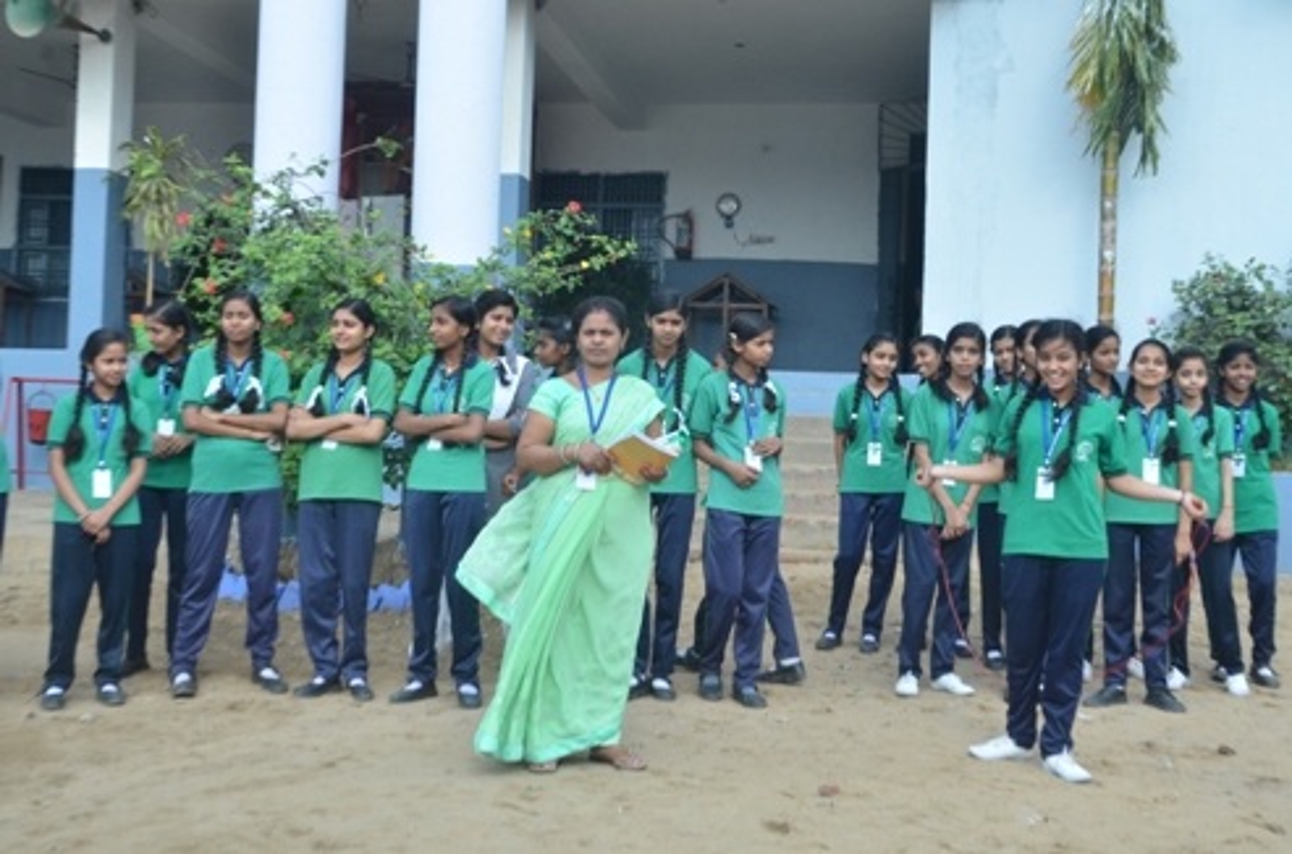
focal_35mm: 51
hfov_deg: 39.0
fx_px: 1826
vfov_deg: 26.3
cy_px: 427
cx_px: 646
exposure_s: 1/200
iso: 500
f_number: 10
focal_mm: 34
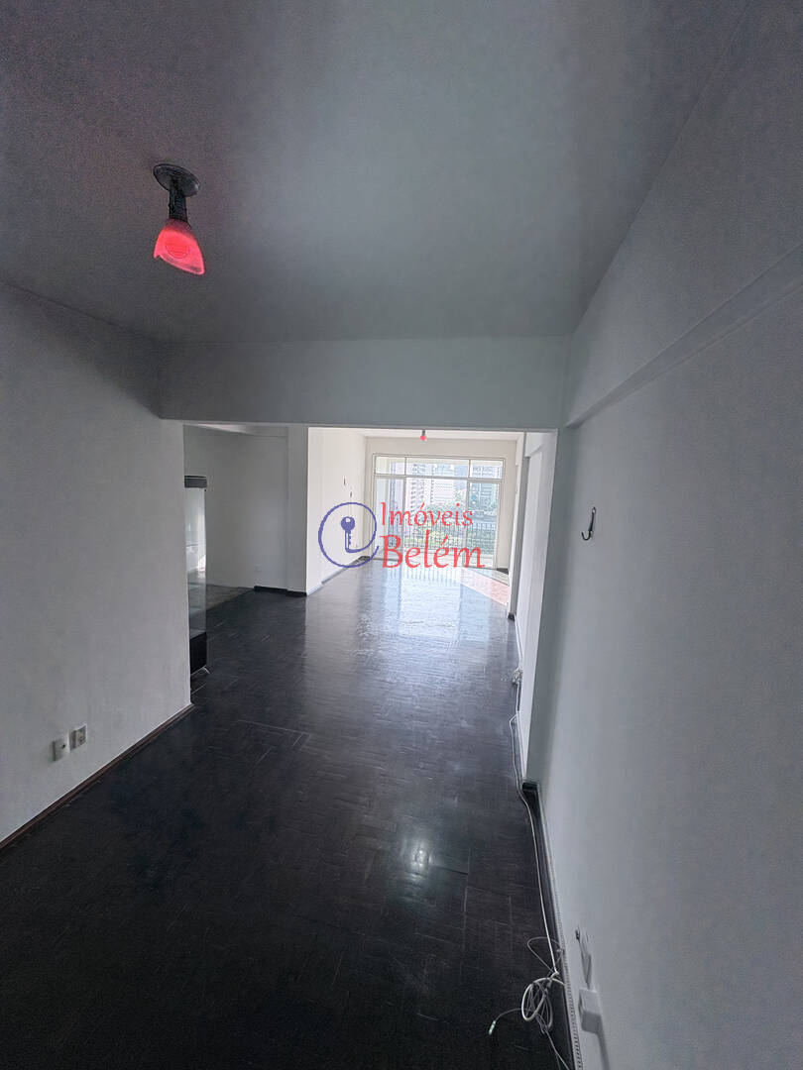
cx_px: 402
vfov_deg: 102.1
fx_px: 433
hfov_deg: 85.7
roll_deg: -3.3
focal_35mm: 14
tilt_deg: -8.3
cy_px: 535
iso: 64
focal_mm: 2.22
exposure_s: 1/141
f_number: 2.2
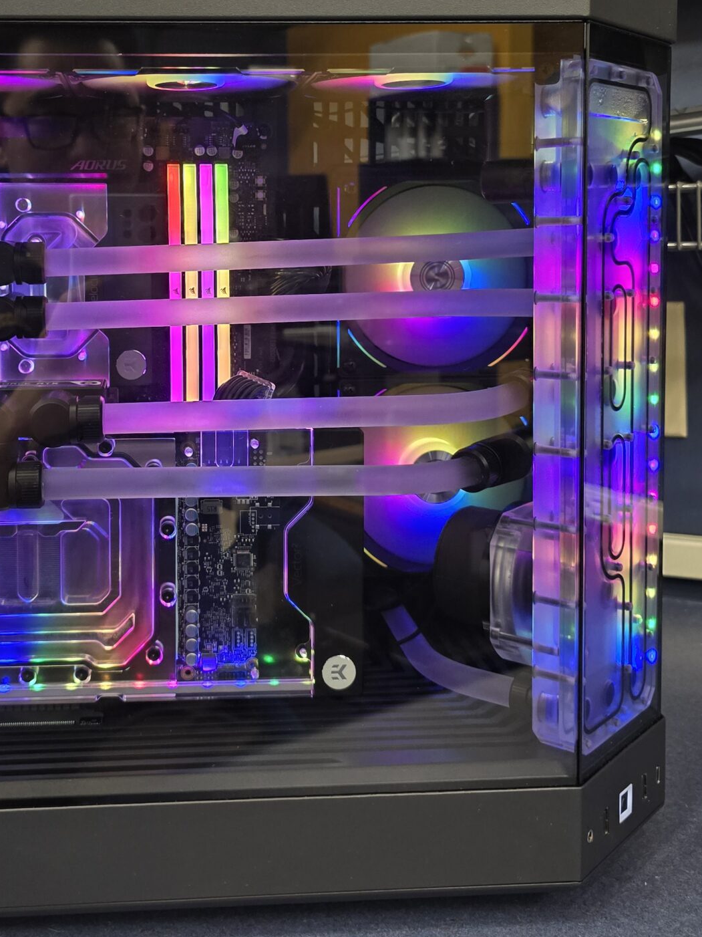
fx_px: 1136
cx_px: 209
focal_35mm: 42
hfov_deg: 33.9
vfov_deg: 44.2
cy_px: 318
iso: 400
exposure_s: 1/120
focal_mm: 6.3
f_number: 1.7
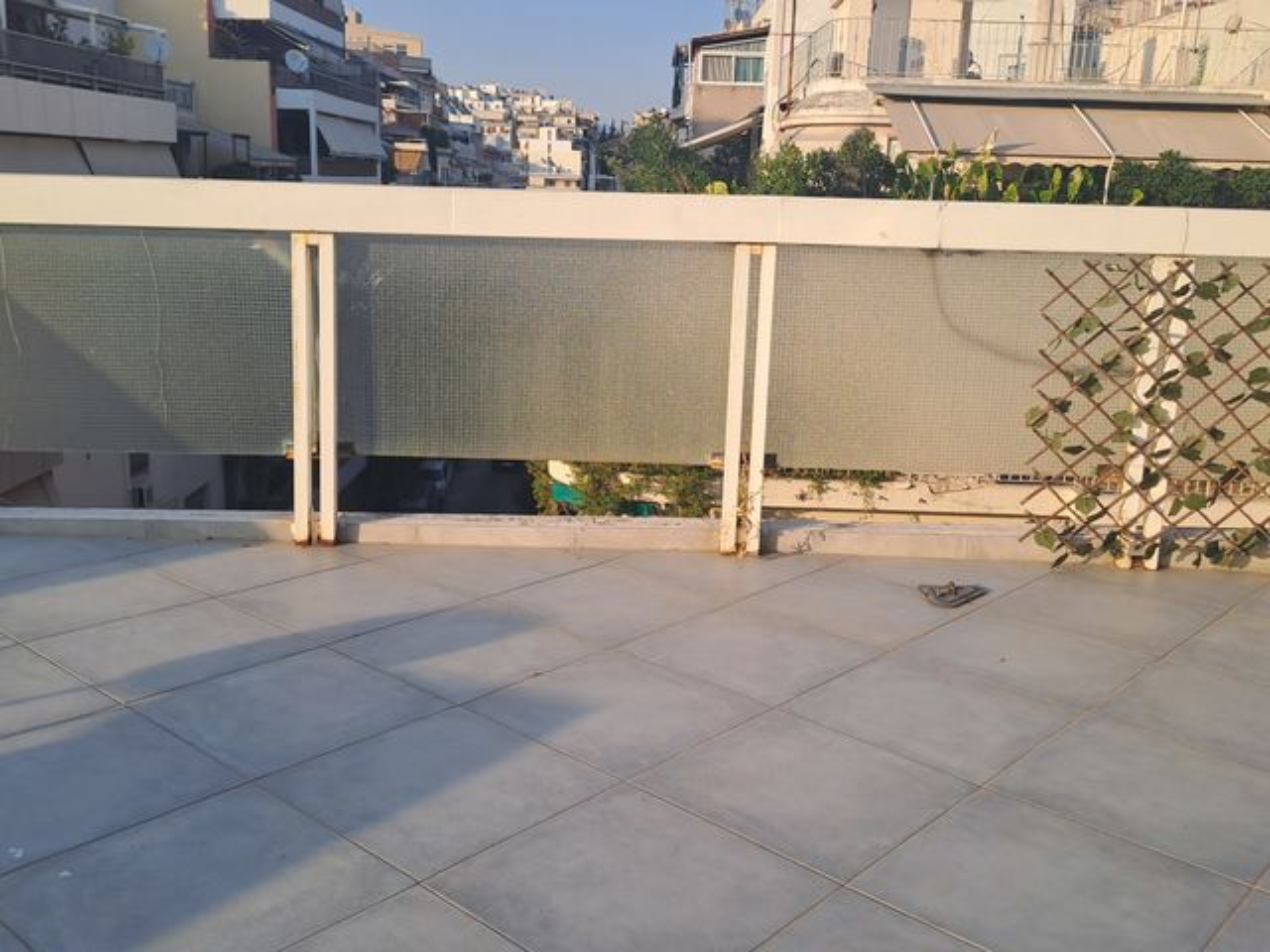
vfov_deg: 54.9
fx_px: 917
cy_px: 476
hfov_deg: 69.4
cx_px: 635
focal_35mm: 25
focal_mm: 4.65
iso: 32
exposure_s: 1/938
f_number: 1.8
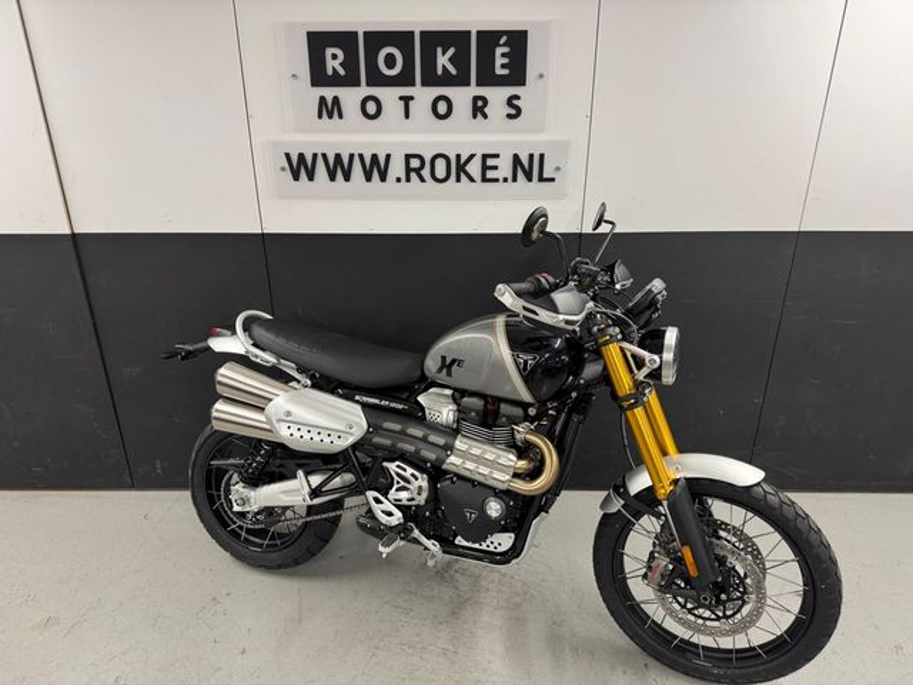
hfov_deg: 71.6
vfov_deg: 56.8
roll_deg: +0.5
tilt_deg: -22.6
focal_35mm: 24
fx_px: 633
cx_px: 456
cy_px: 342
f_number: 1.78
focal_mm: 6.76
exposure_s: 1/100
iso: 200
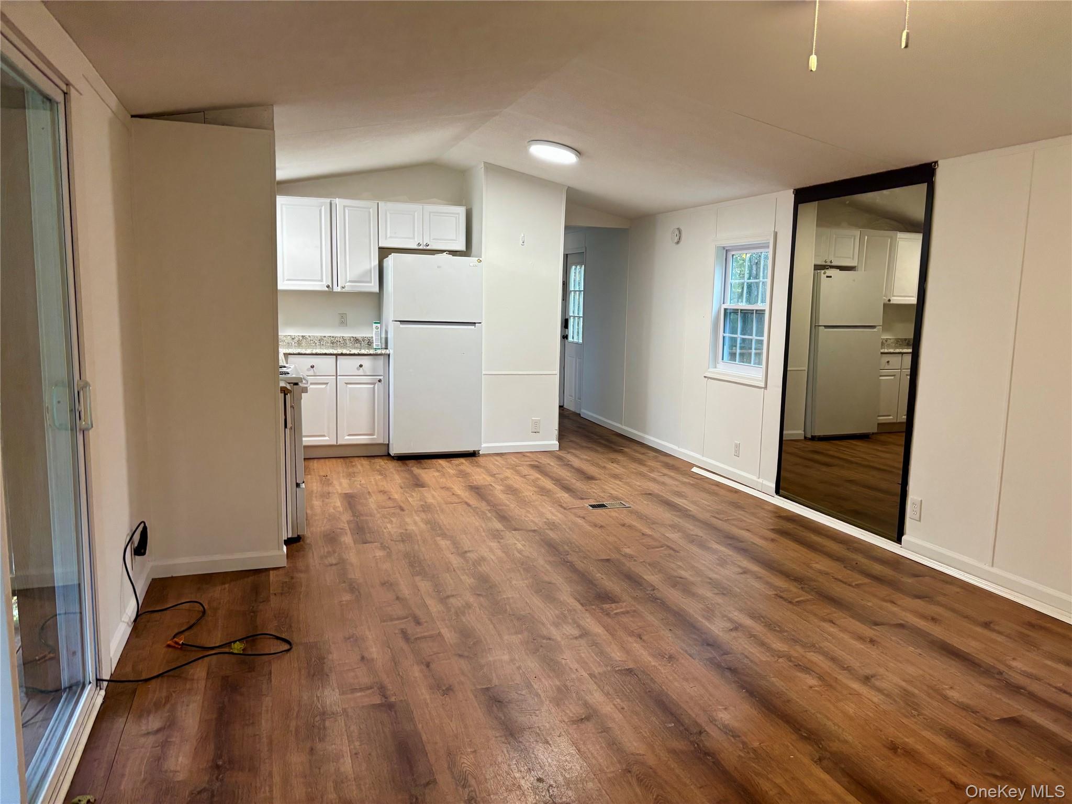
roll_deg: -1.7
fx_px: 805
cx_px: 536
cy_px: 402
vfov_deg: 53.1
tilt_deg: -8.2
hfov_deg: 67.3
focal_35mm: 26
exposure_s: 1/60
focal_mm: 5.96
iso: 160
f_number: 1.6
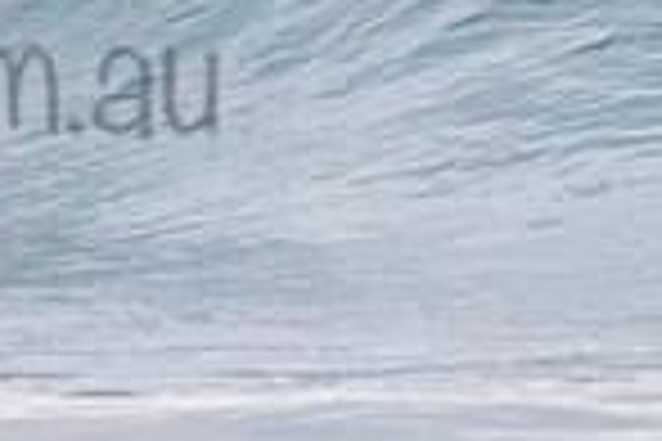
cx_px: -529
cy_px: -166
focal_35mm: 2426
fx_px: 44608
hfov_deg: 0.8
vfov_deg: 0.6
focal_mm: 500
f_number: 5.6
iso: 2200
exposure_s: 1/1250
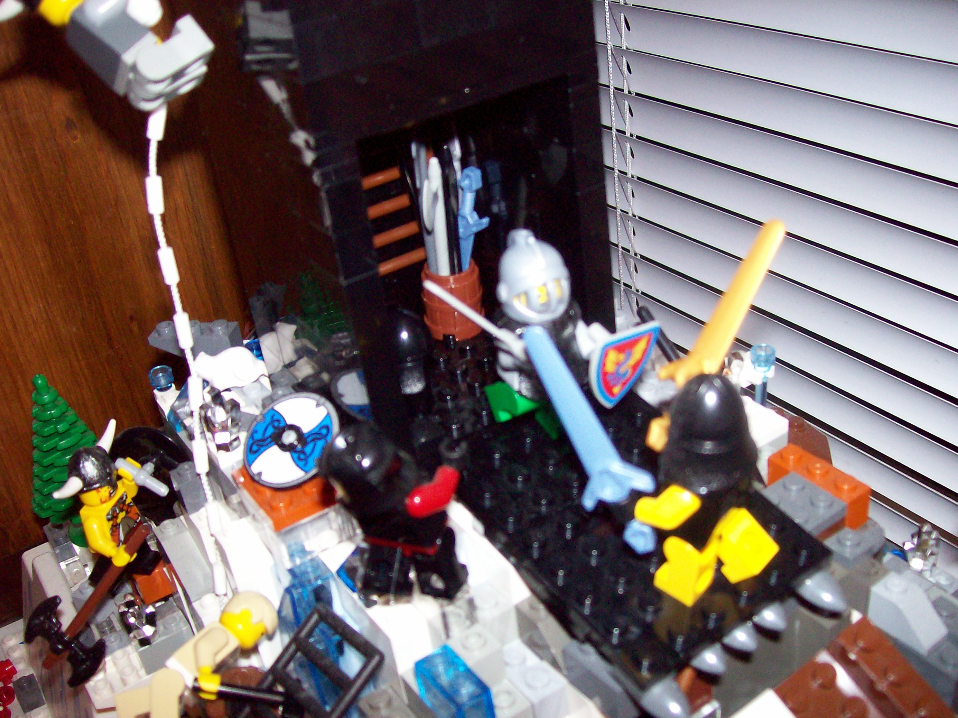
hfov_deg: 50.2
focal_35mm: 37
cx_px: 481
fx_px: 1024
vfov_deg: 38.6
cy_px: 367
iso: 140
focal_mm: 6
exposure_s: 1/64
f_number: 2.7
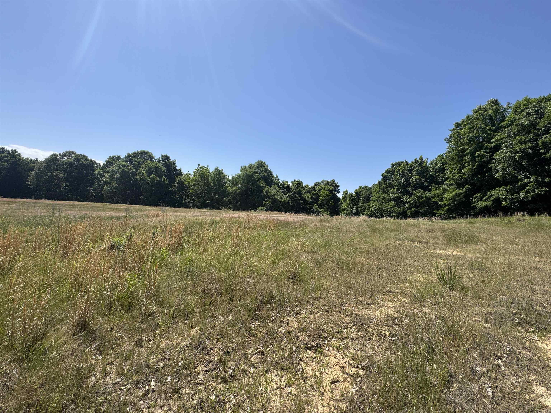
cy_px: 206
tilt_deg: +3.8
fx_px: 223
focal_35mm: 14
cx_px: 276
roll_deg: -4.1
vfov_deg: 85.7
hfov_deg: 102.1
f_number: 2.2
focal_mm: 2.22
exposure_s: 1/1709
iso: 40
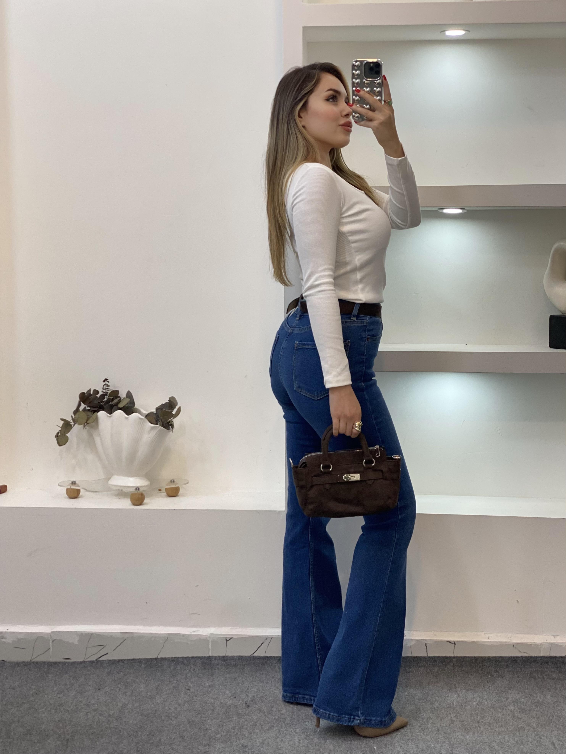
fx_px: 1134
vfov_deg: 36.8
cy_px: 377
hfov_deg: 28.0
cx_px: 283
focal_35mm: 52
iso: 80
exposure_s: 1/100
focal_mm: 6
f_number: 2
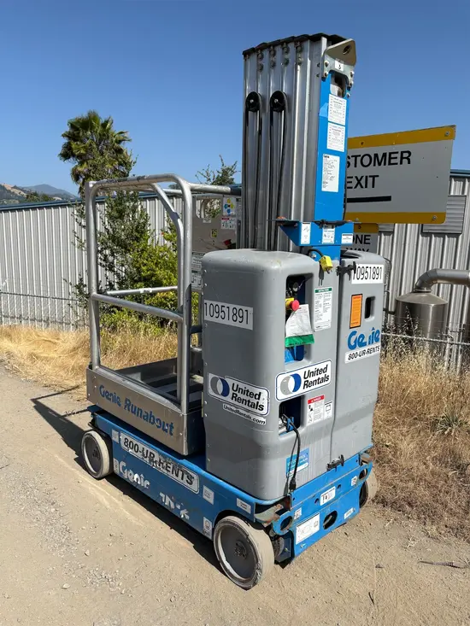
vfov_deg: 67.3
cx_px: 235
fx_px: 471
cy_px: 313
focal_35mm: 26
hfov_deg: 53.1
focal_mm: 5.96
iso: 50
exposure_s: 1/4329
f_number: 1.6
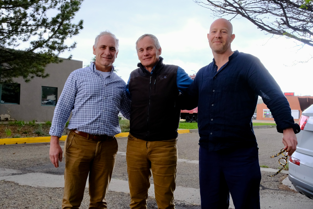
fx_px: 304
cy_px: 104
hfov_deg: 54.4
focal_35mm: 35
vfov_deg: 37.9
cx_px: 156
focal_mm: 23
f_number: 8
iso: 2000
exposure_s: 1/180
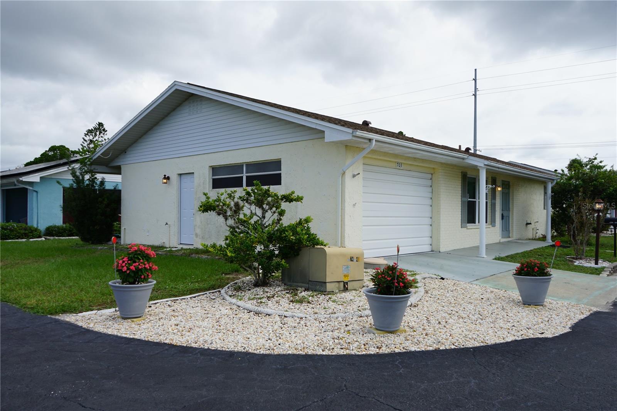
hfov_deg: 63.7
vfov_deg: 44.9
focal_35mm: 29
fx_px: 497
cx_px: 308
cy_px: 206
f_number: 14
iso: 100
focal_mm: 29
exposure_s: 1/100
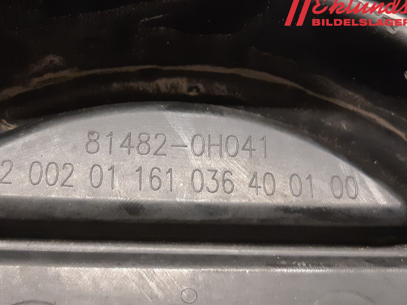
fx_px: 317
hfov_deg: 65.3
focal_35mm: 27
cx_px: 200
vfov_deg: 51.4
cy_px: 149
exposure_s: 1/25
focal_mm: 3.93
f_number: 1.7
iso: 250
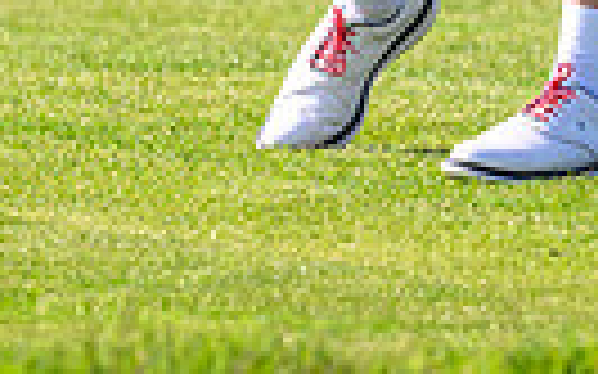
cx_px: 324
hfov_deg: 0.9
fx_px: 37729
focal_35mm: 2316
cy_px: -706
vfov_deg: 0.6
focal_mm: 400
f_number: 4.5
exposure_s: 1/2500
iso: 500
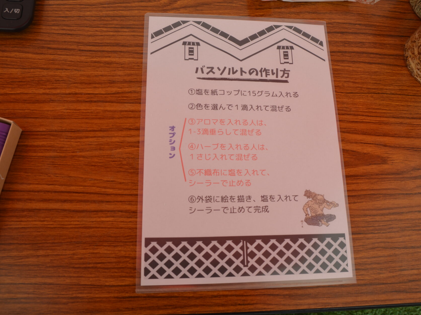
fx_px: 401
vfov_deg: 42.9
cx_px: 233
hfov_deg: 55.2
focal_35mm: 33
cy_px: 156
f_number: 7.1
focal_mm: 20
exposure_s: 1/200
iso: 200
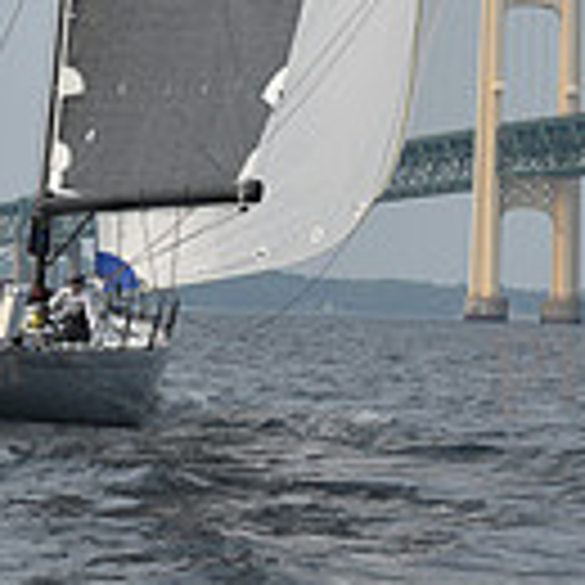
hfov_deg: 6.6
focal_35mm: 266
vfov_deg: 6.5
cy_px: -320
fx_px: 5086
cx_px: 254
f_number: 7.1
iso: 250
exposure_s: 1/1250
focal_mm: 70
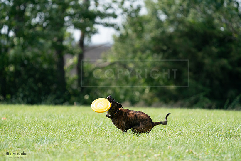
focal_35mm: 365
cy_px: 80
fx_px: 2444
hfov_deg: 5.6
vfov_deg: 3.8
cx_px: 120
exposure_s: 1/4000
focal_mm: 365
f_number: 6.3
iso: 2500
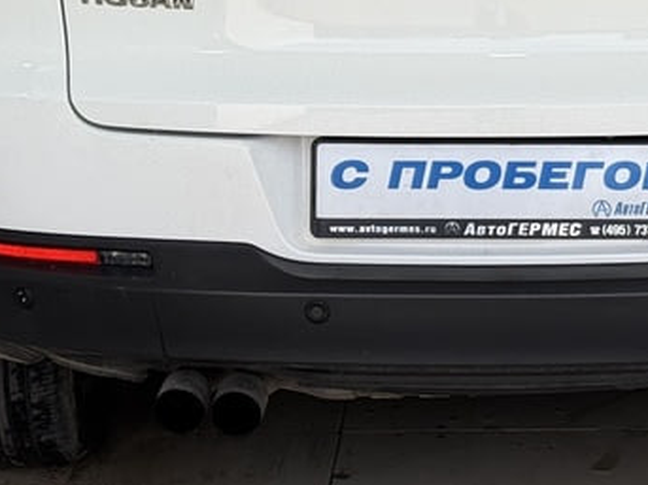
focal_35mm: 126
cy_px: -73
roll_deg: -1.2
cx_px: 529
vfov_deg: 11.6
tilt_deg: -10.4
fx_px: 2358
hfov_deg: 15.5
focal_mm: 6.76
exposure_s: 1/1524
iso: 64
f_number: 1.78
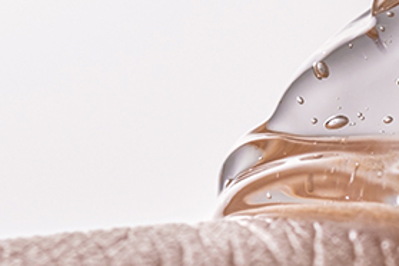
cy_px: 97
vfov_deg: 3.6
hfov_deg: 5.3
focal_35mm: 381
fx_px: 4222
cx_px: 711
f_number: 7.1
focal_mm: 60
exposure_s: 1/100
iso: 160
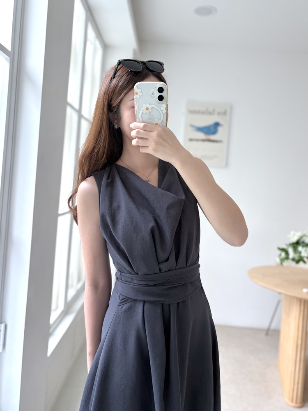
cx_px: 154
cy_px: 206
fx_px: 308
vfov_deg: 67.3
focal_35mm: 26
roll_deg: -5.3
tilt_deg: -26.4
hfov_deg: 53.1
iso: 160
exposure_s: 1/60
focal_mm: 5.96
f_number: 1.6
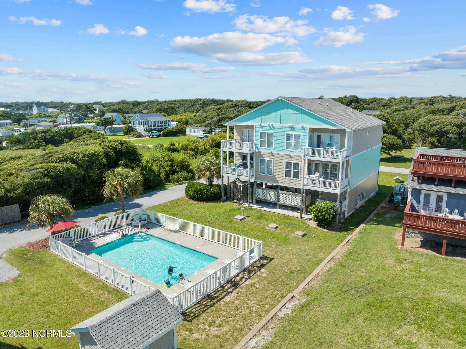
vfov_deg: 56.8
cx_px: 233
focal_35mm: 24
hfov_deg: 71.6
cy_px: 174
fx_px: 323
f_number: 5.6
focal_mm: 12.29
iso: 100
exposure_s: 1/800
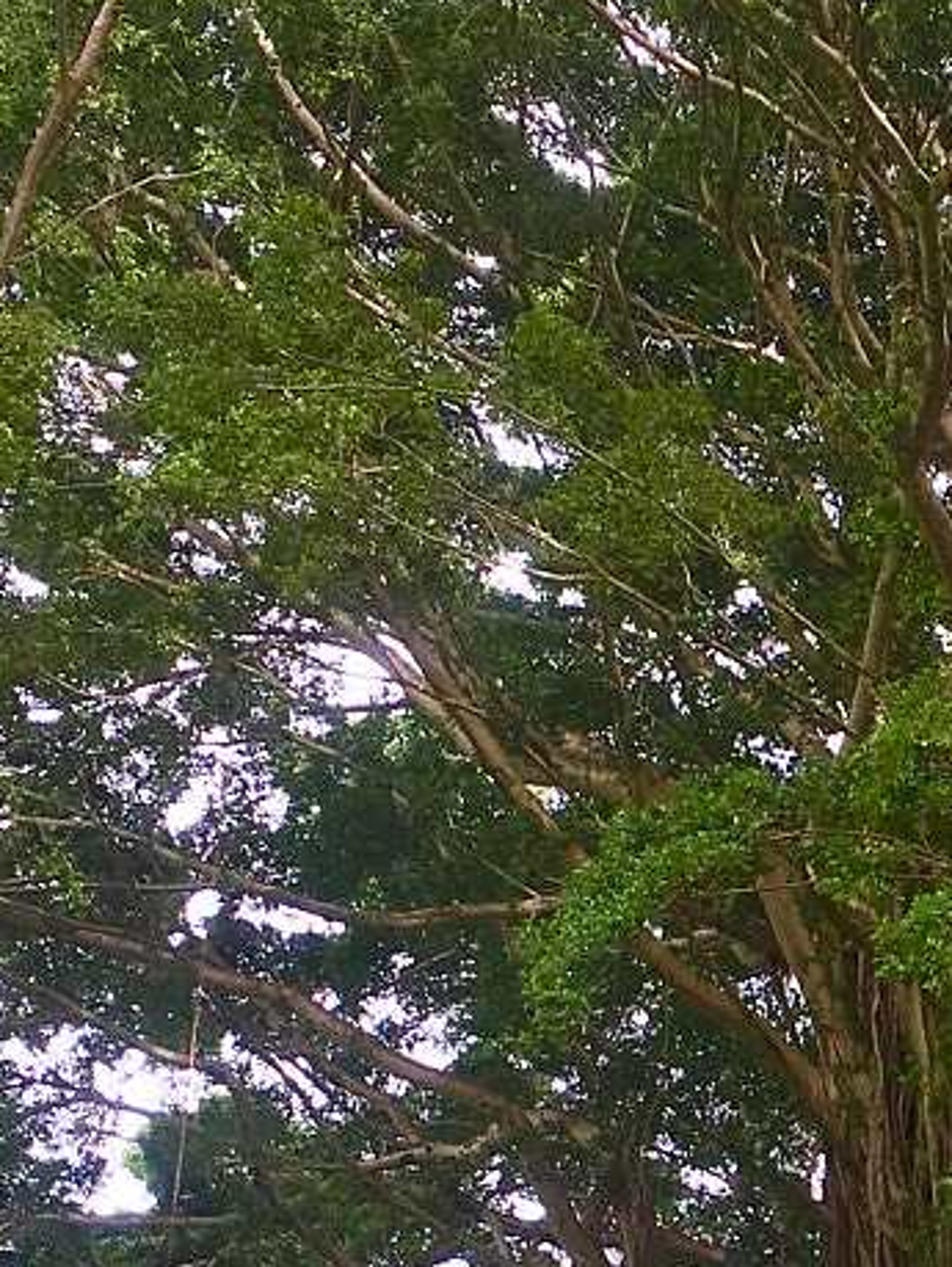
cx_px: 1250
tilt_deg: +23.6
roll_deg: -0.3
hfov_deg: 14.1
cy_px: 1096
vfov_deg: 19.1
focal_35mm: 101
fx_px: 3698
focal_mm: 4.15
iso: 25
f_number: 2.2
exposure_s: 1/120
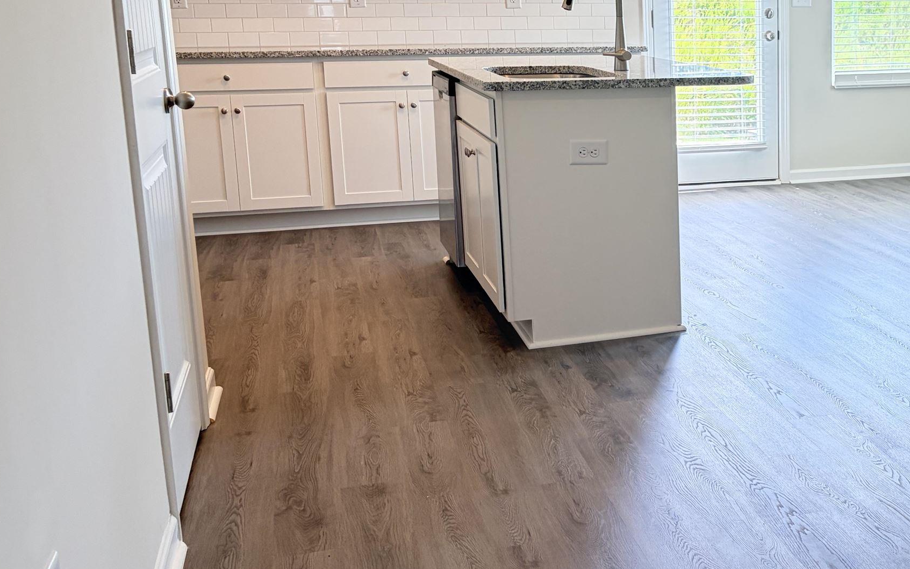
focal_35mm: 50
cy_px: 232
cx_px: 801
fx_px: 1240
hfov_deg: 37.9
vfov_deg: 25.8
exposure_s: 1/121
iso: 125
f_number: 1.6
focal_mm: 5.96
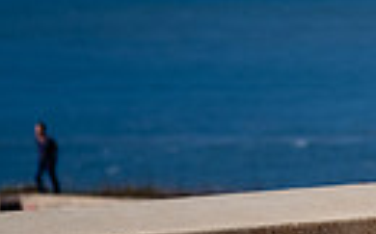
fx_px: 4228
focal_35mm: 413
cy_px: -297
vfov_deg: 3.1
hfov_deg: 5.0
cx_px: 728
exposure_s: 1/6400
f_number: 2.5
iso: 160
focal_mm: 56
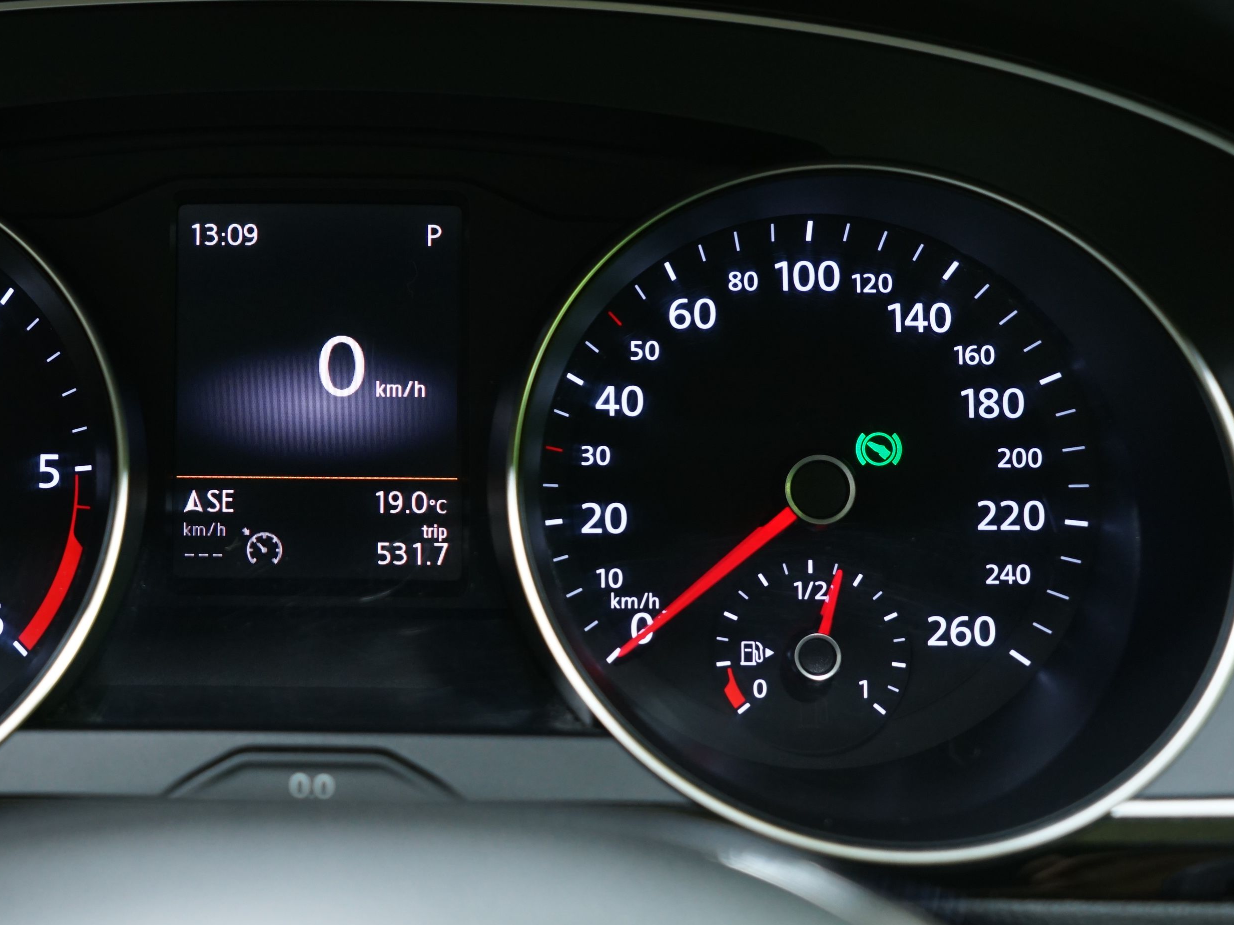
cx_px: 291
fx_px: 2353
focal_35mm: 66
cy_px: 336
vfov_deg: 22.2
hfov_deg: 28.9
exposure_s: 1/20
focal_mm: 43
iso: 1000
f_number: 4.5
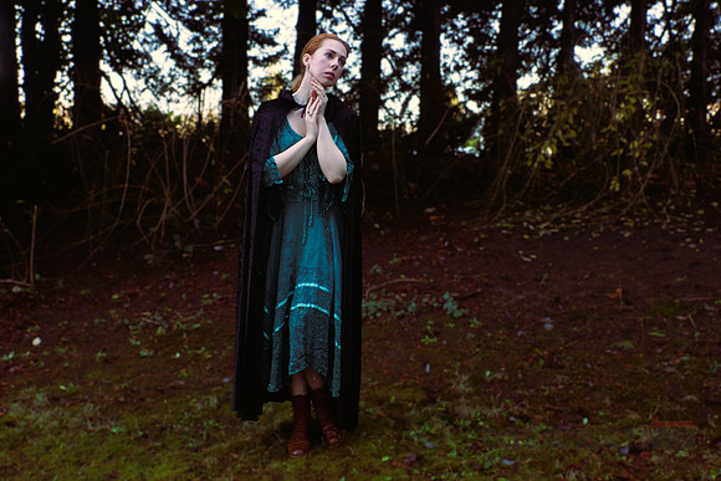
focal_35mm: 36
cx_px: 360
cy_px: 240
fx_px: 721
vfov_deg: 36.9
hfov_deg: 53.1
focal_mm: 24
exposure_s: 1/80
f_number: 5.6
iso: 400
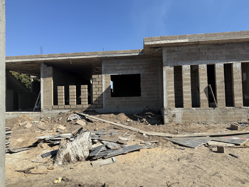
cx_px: 124
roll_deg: +1.5
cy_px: 94
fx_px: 173
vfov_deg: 56.8
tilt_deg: +1.6
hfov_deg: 71.6
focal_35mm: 24
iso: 80
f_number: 1.78
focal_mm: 6.76
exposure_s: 1/3759
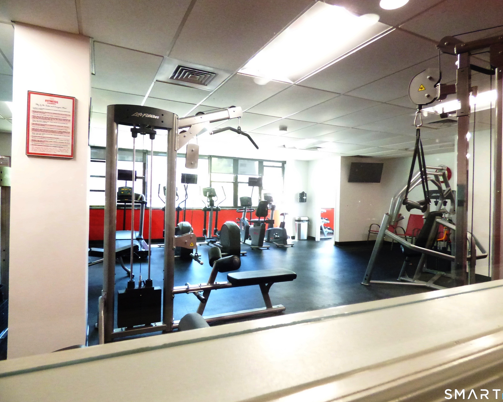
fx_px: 313
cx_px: 256
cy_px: 202
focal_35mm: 21
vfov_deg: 65.5
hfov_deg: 77.6
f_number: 2.8
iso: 1600
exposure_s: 1/80
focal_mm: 3.58
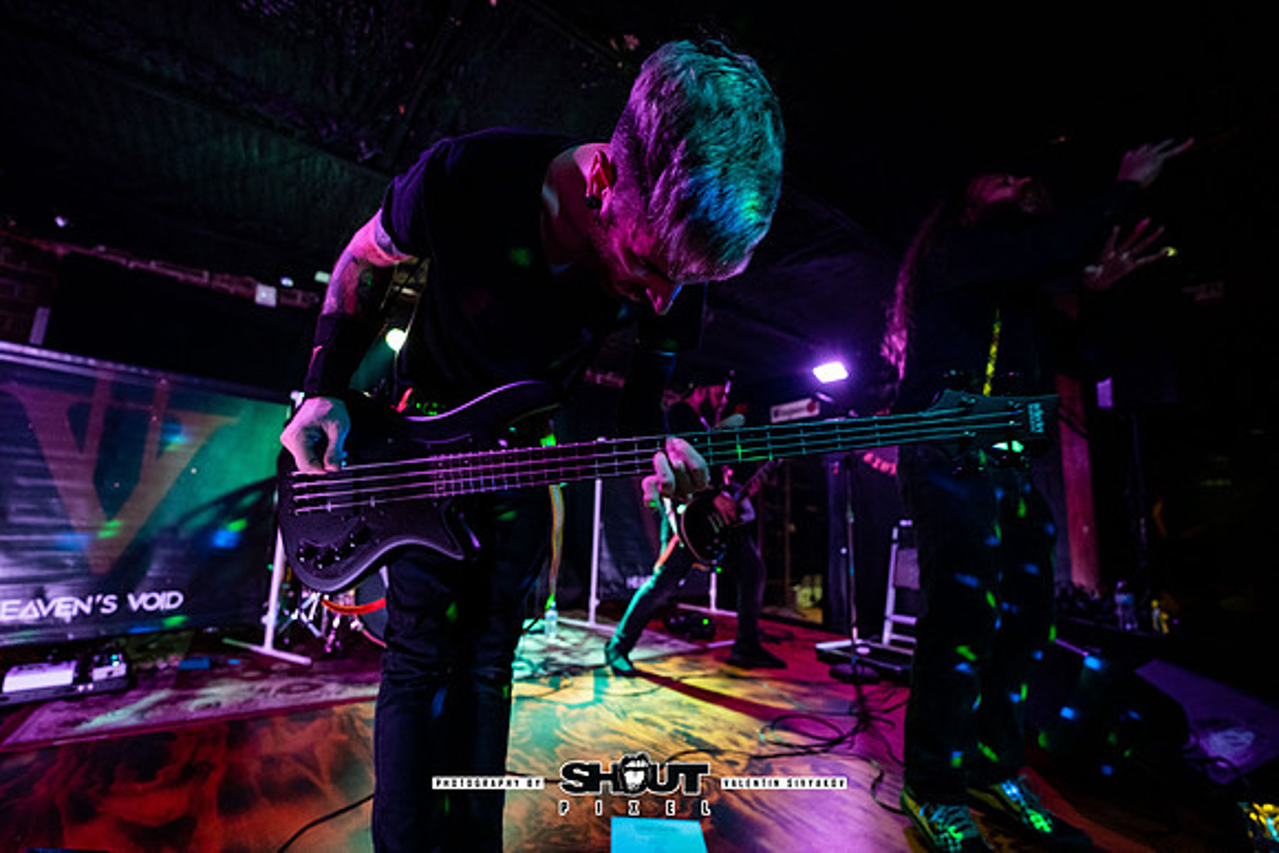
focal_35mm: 14
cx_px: 640
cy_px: 426
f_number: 2.8
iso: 2500
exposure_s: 1/200
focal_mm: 14
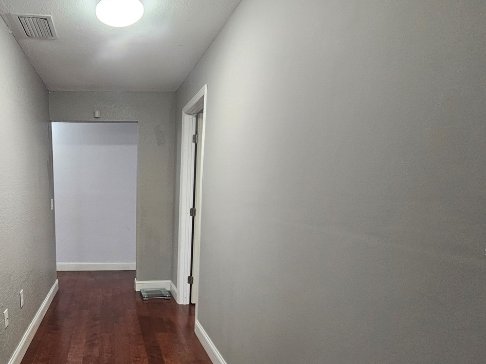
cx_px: 122
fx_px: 309
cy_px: 252
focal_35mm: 22
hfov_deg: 71.2
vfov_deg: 59.2
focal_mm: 2.2
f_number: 2.2
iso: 320
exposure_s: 1/30
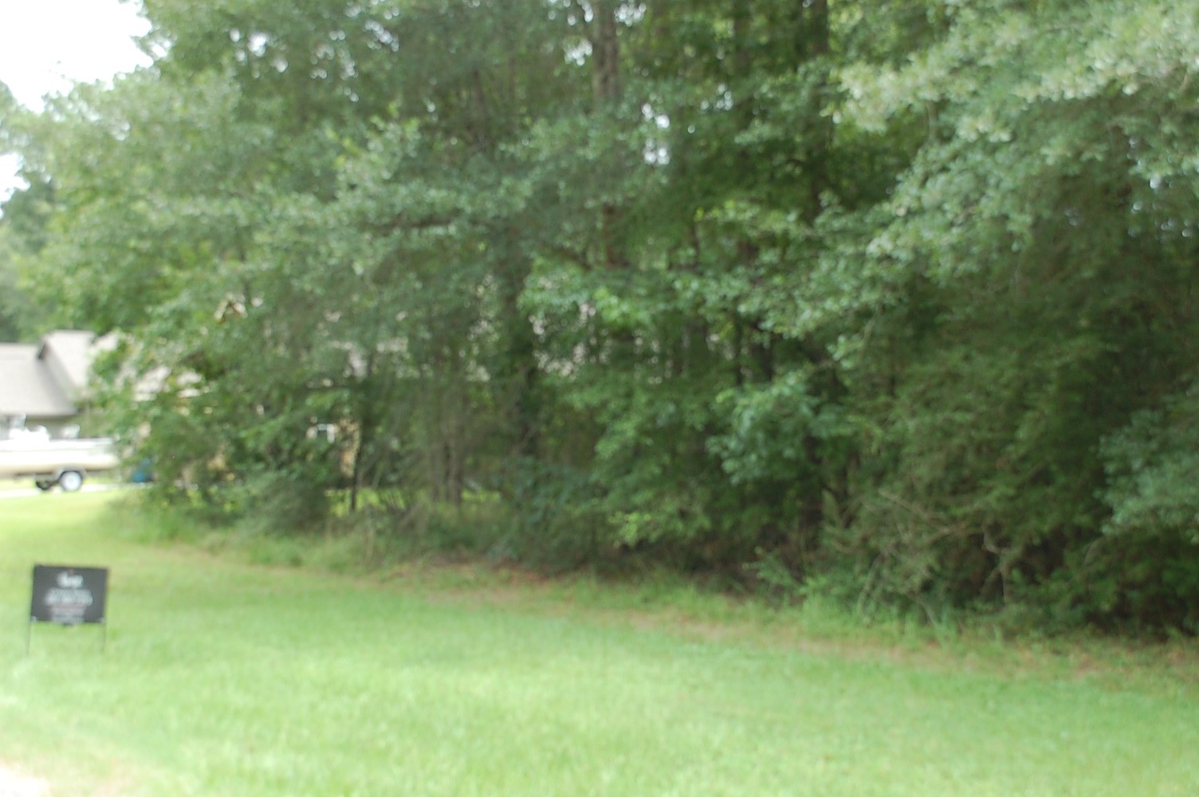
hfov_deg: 49.6
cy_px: 398
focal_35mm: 39
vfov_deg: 34.1
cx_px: 600
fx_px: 1298
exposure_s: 1/125
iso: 220
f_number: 5.6
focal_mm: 26
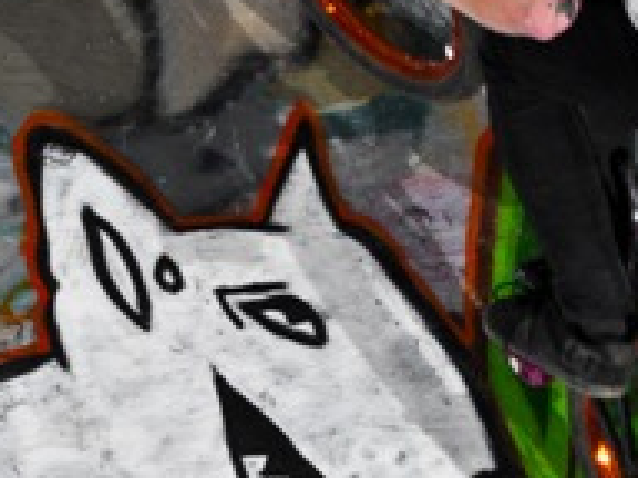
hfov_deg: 7.7
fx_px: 4718
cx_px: 246
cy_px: 588
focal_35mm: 256
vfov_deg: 5.8
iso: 160
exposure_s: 1/160
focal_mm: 24
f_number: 4.7
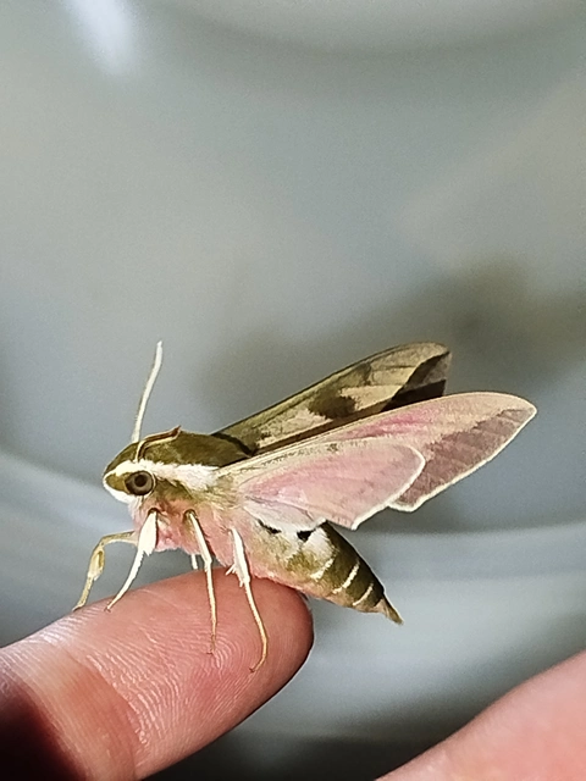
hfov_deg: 15.1
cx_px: 293
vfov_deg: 20.0
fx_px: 2212
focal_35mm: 98
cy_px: 390
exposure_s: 1/33
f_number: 1.7
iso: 320
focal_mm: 5.31
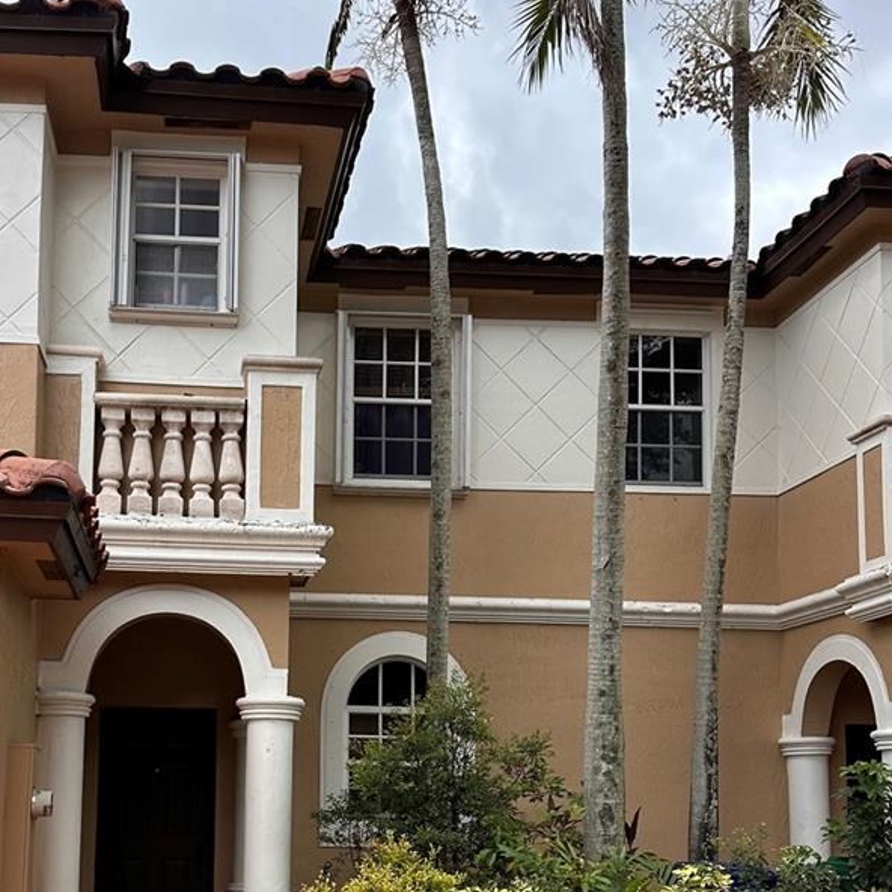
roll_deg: -1.6
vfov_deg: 38.2
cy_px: 664
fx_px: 1254
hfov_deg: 38.4
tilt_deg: +5.9
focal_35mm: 43
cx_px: 253
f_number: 1.78
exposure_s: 1/1517
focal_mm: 6.86
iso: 80
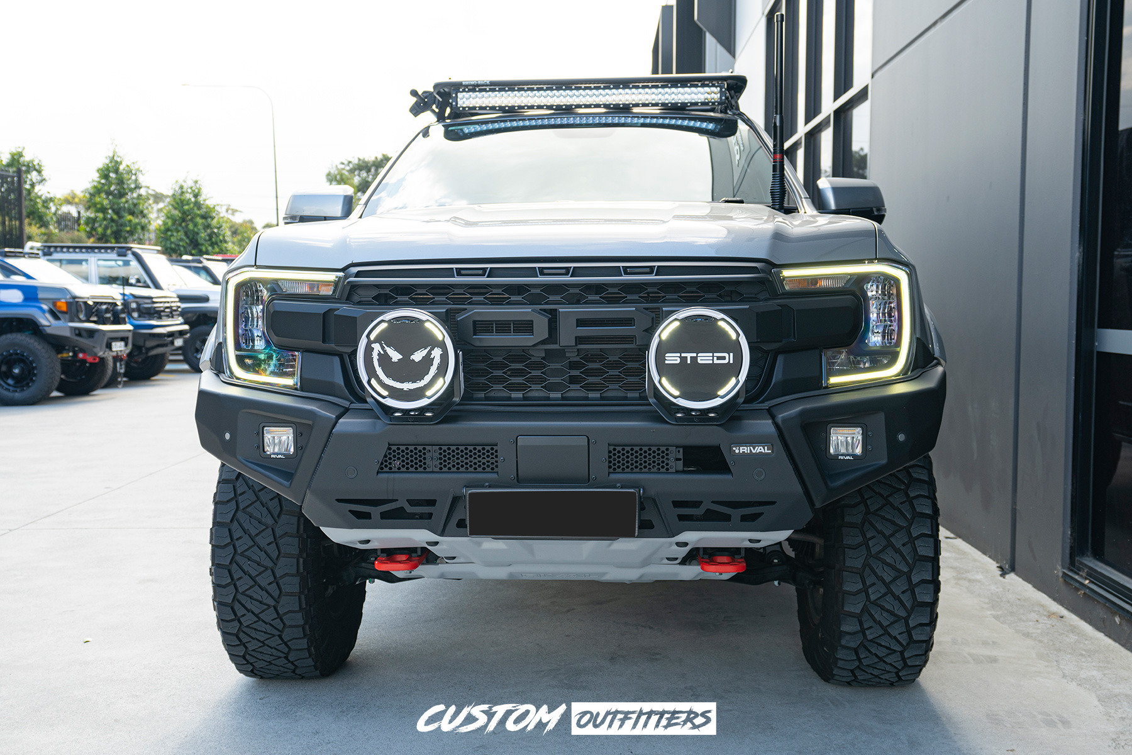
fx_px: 912
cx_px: 566
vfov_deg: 45.0
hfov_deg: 63.7
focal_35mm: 29
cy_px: 378
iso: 100
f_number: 4.5
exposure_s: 1/80
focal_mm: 29
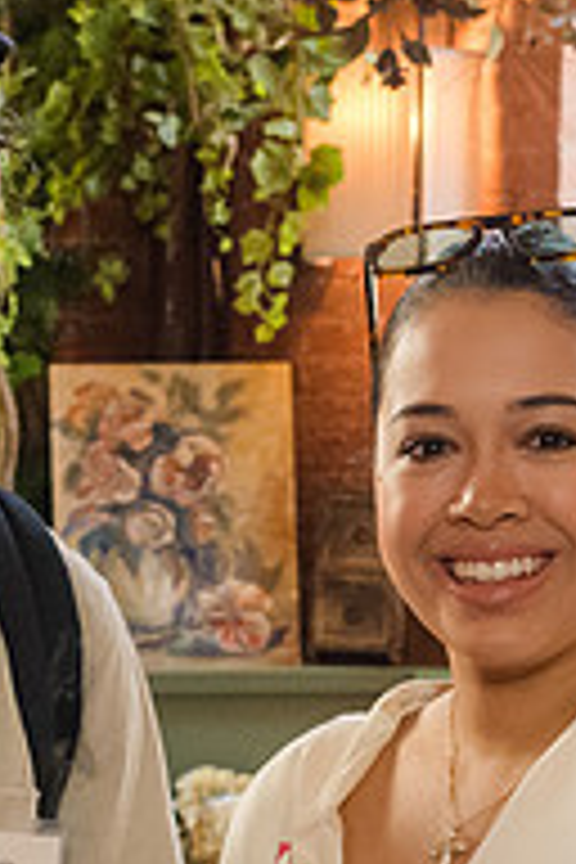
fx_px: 3048
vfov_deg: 15.9
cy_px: 782
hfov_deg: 10.7
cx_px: 63
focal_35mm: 127
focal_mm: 35
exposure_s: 1/200
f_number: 5.6
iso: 4000
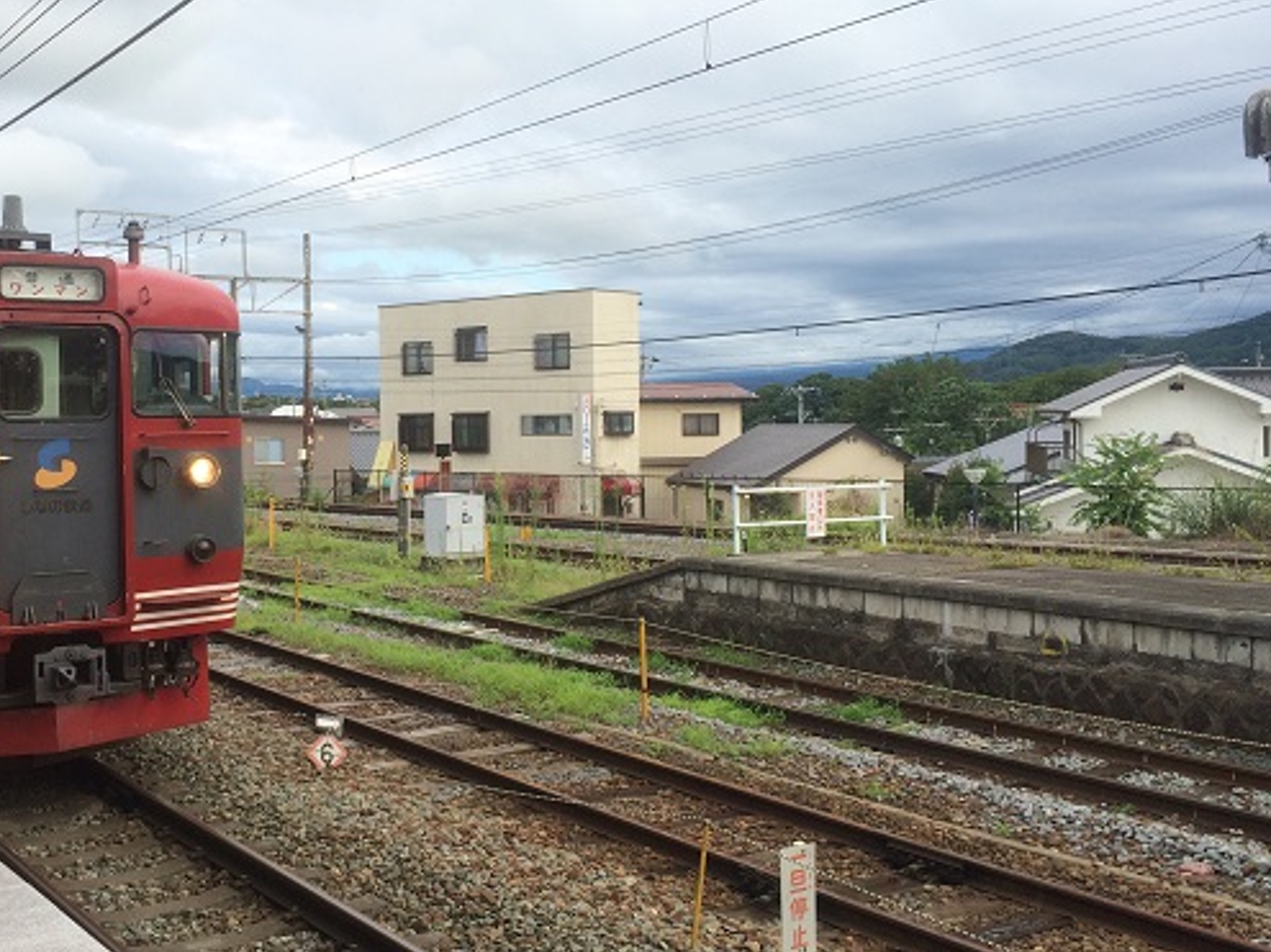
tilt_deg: -0.9
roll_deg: +1.6
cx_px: 454
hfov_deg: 45.3
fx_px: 1505
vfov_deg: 35.1
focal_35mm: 41
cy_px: 450
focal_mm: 4.15
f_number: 2.2
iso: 32
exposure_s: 1/471
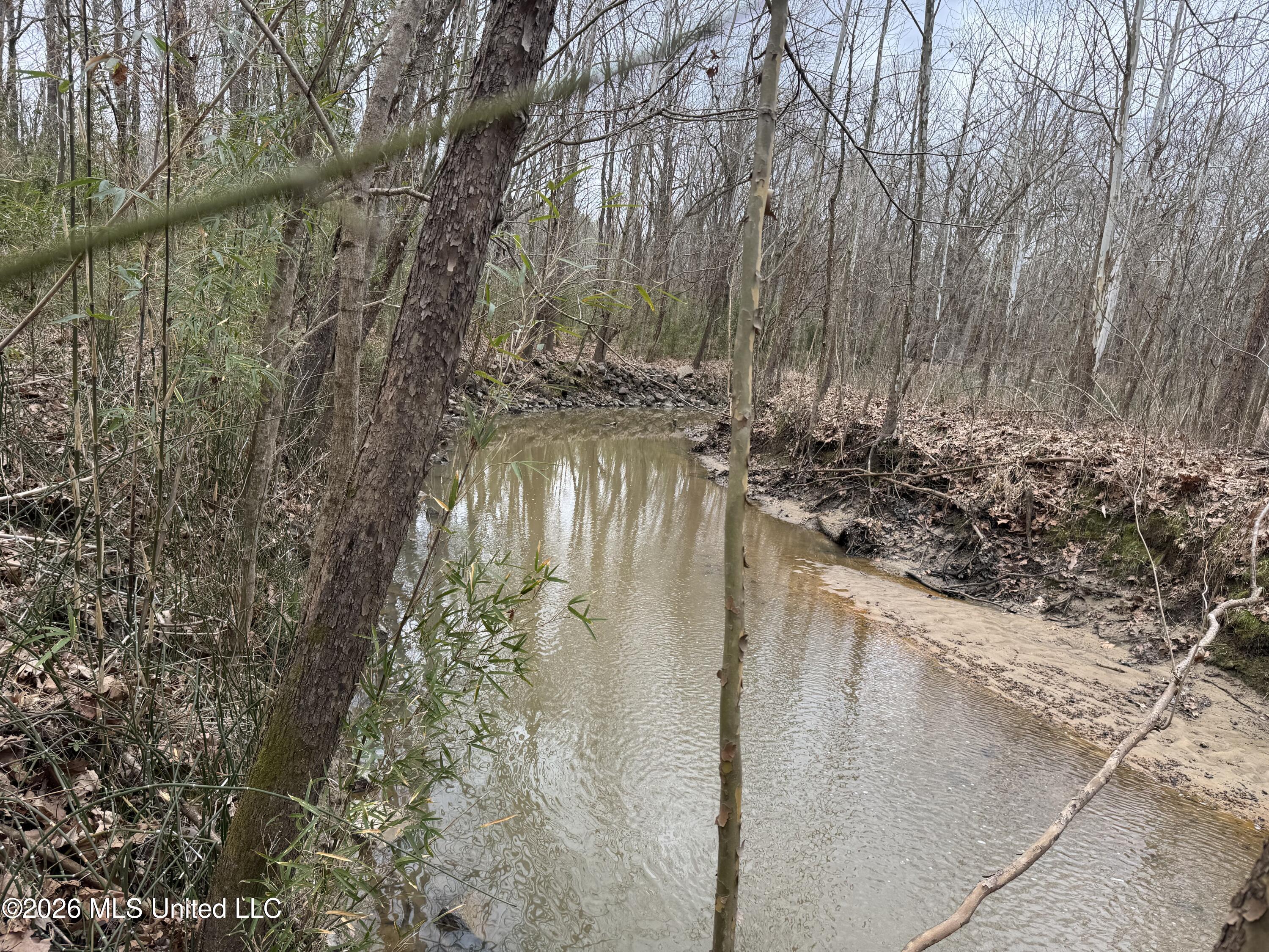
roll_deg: -5.6
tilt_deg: -9.7
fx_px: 880
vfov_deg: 56.8
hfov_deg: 71.6
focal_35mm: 24
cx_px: 634
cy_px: 476
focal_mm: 6.76
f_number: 1.78
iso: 80
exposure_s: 1/392
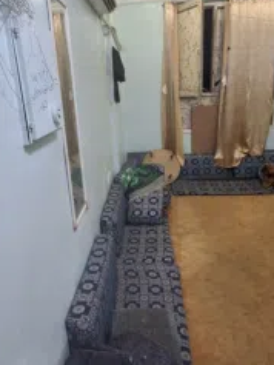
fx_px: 285
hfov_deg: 51.2
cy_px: 162
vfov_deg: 65.1
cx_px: 119
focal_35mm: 27
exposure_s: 1/50
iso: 320
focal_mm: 1.64
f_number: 2.2
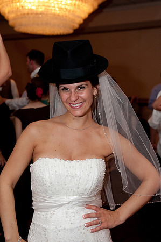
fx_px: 370
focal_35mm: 55
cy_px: 121
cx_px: 80
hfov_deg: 24.6
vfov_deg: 36.3
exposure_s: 1/60
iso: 1250
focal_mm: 55
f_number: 4.5
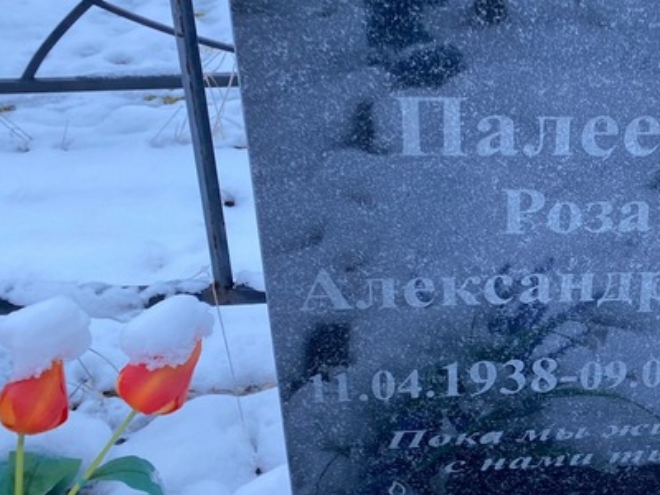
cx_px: 619
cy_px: 177
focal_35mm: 52
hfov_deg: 34.4
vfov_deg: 27.9
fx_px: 991
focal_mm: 4.25
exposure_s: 1/121
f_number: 1.8
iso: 40
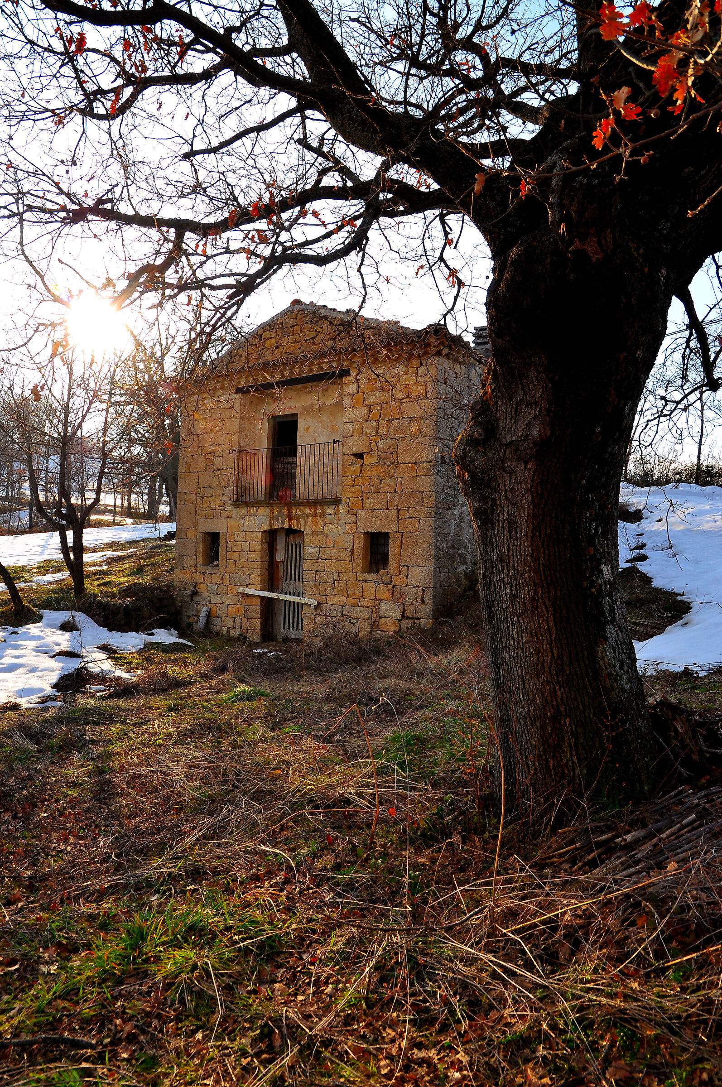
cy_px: 544
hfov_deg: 53.0
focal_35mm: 24
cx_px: 361
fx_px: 724
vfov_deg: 73.8
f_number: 7.1
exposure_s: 1/160
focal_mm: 16
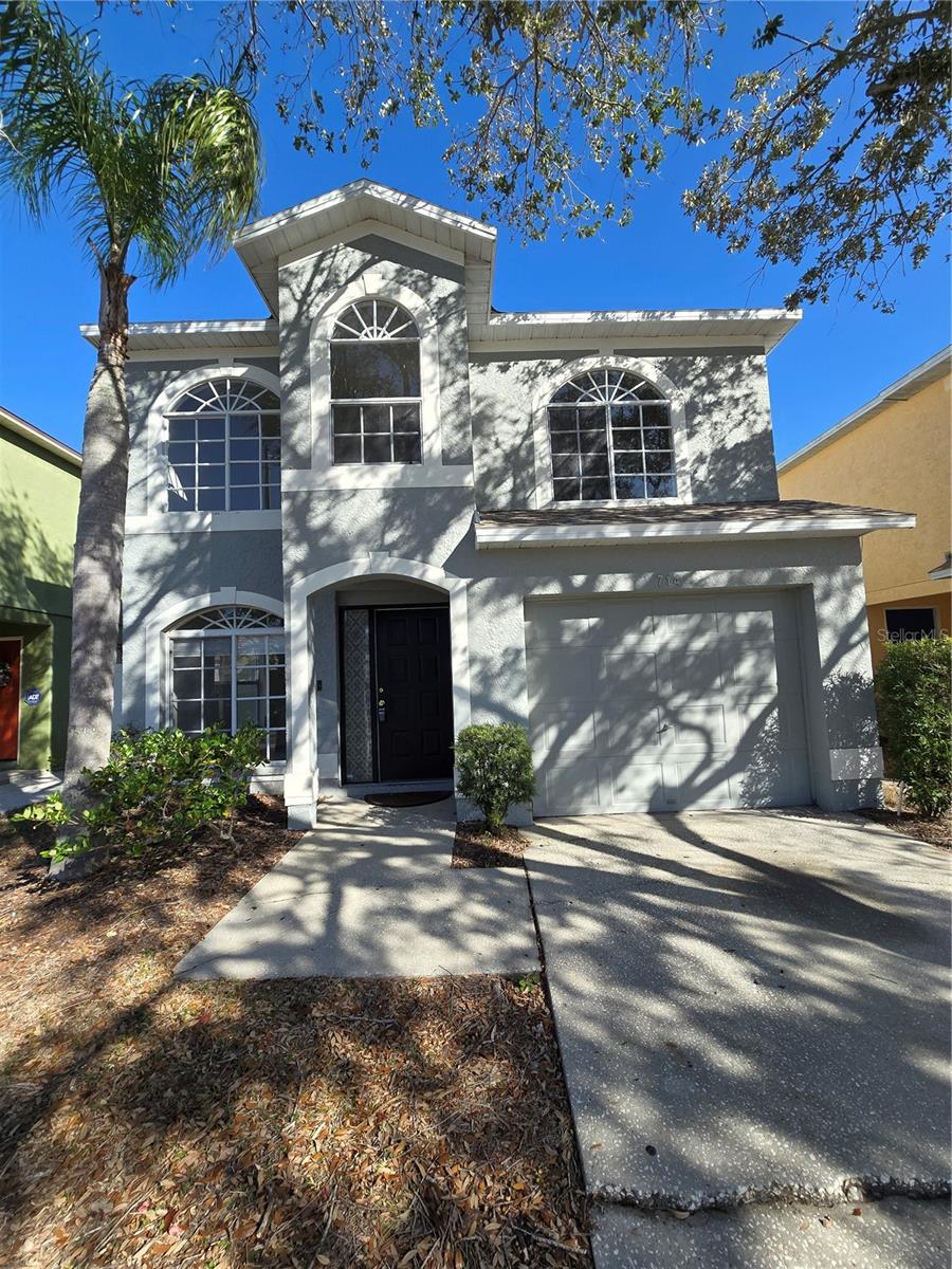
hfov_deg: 89.9
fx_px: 477
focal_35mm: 13
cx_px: 476
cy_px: 634
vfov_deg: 106.2
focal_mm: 2.2
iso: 50
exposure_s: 1/1148
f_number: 2.2
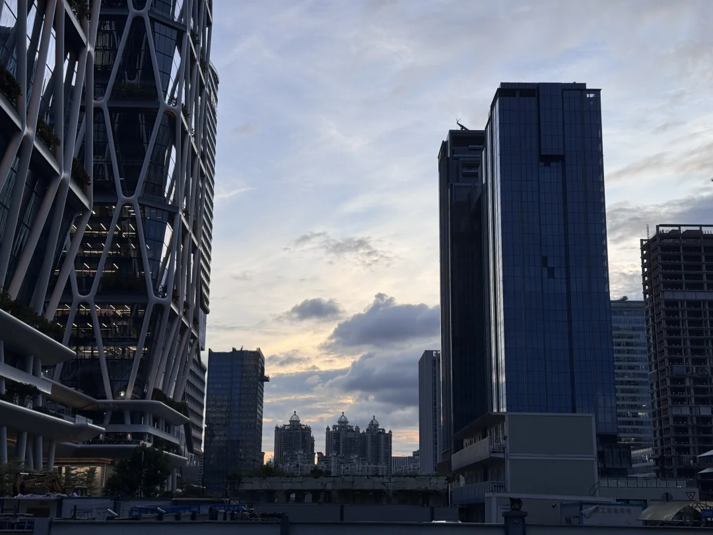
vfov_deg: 30.3
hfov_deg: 39.7
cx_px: 356
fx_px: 989
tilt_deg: +13.8
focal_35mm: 48
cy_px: 268
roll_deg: +0.1
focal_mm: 6.76
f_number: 1.78
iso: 64
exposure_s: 1/792
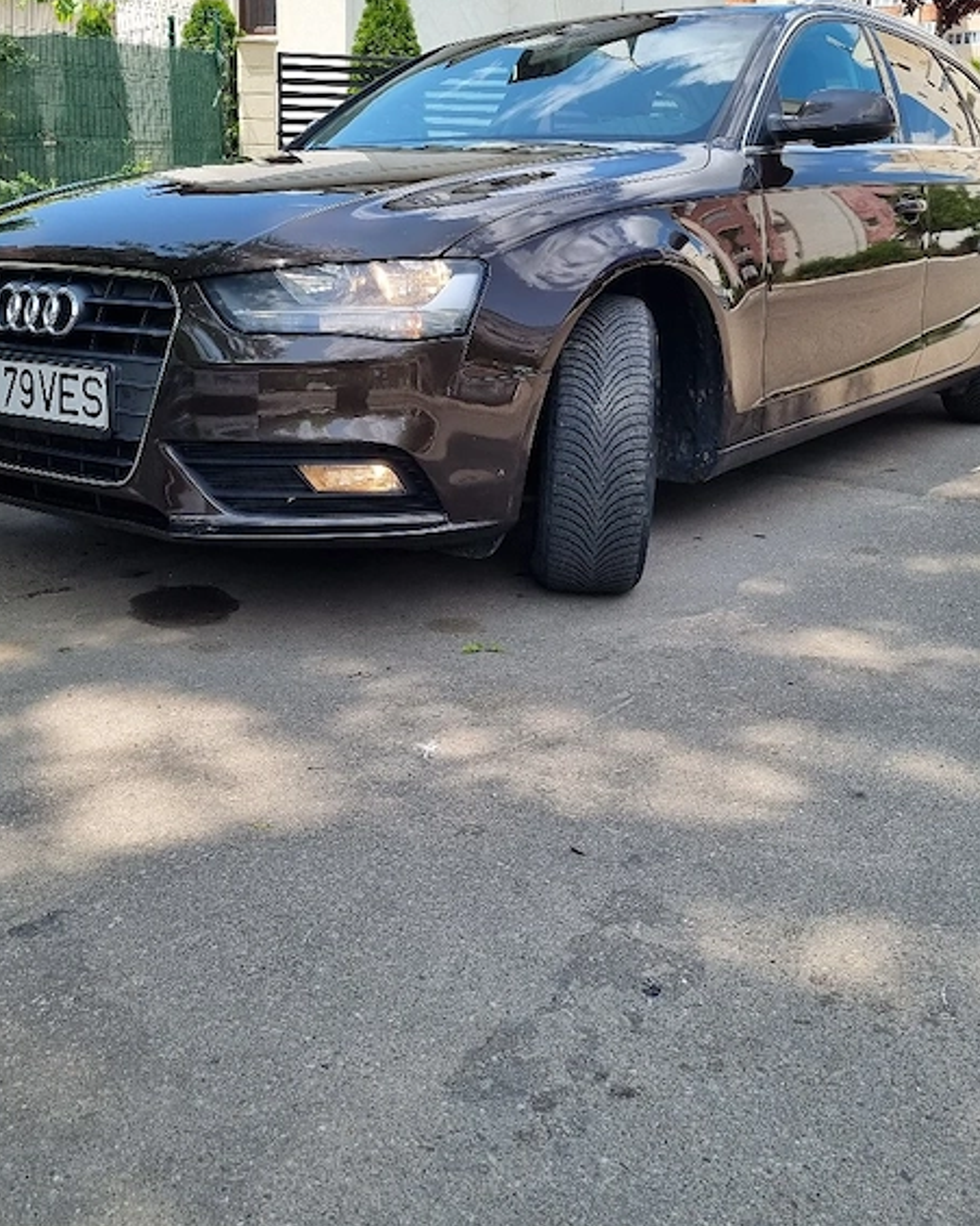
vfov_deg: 49.8
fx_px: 1306
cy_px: 467
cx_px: 467
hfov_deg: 41.1
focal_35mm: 36
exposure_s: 1/1667
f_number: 1.8
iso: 50
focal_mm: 5.4
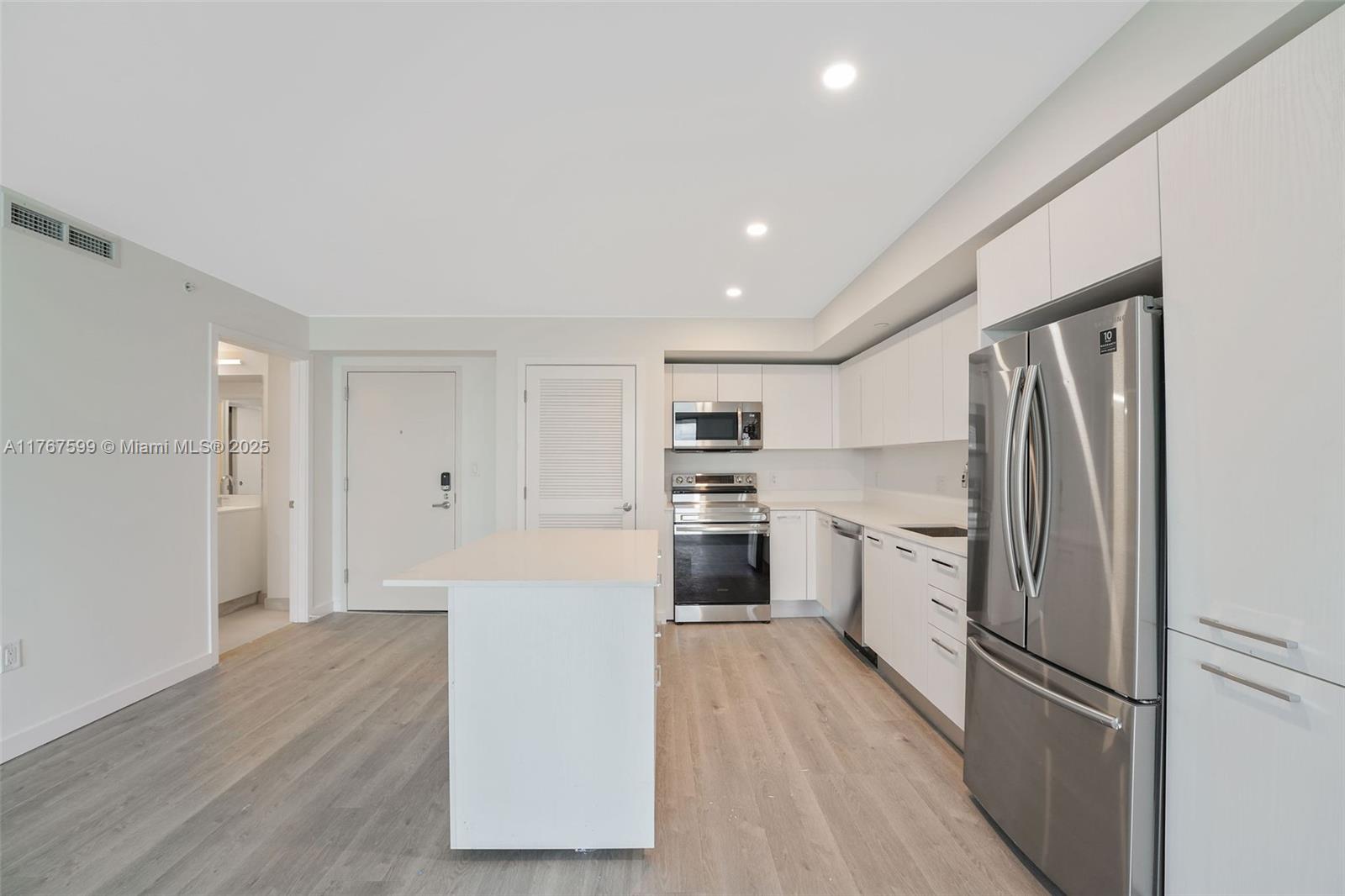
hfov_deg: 104.3
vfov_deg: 81.2
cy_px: 448
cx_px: 672
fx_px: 523
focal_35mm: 14
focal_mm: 14
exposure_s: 1/5
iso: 200
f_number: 8
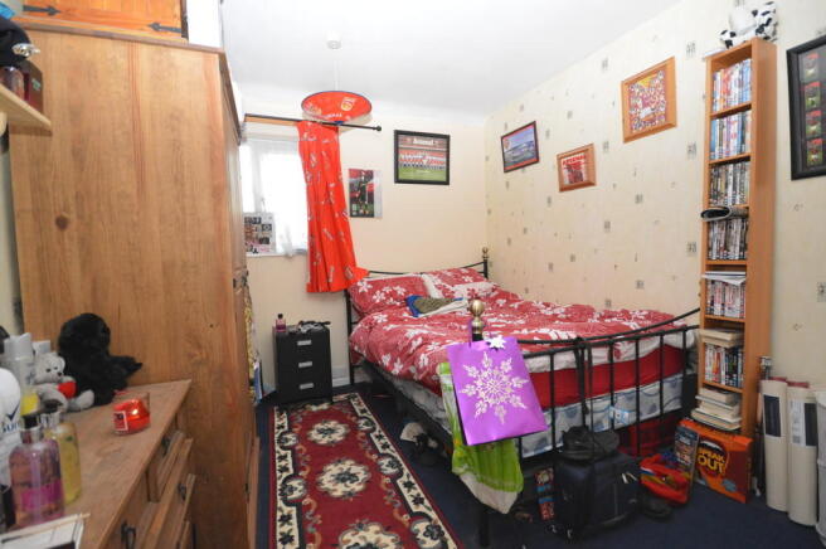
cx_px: 413
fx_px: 344
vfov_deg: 77.2
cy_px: 274
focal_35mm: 15
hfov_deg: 100.4
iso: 3200
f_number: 4
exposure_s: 1/60
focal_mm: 10
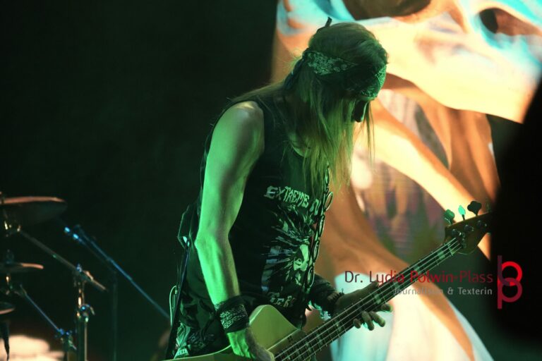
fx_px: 2845
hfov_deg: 10.9
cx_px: 271
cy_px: 180
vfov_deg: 7.3
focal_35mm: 189
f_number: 5.6
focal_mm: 126
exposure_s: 1/200
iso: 4000
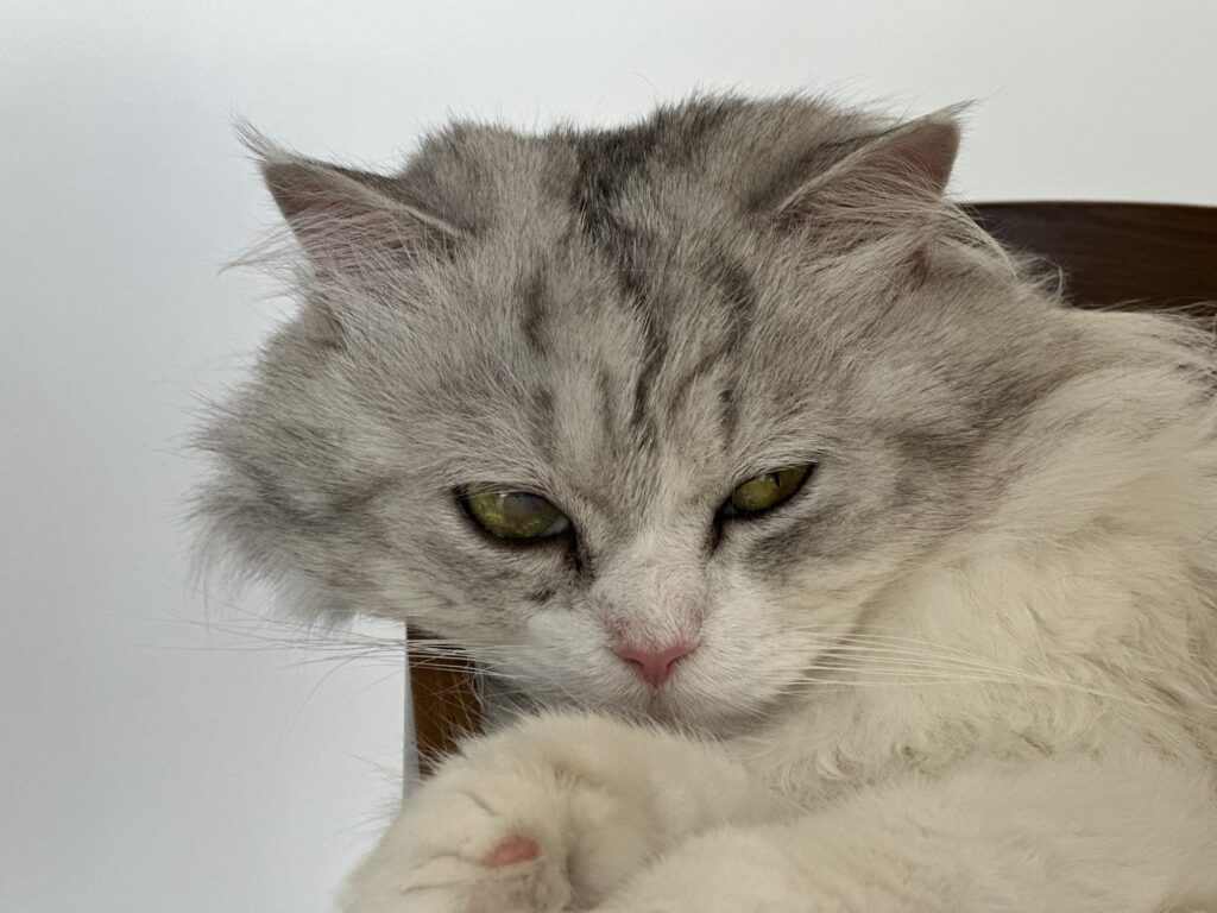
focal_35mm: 77
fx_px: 2707
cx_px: 608
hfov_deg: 25.3
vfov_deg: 19.1
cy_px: 456
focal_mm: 9
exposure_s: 1/120
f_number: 2.8
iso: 200
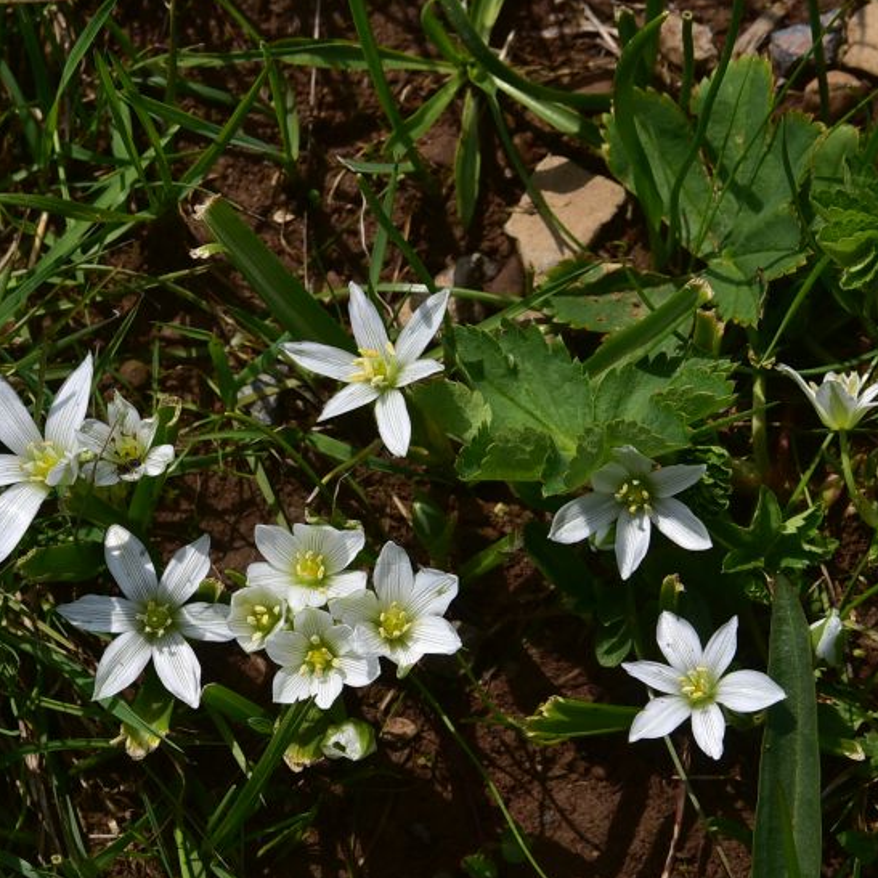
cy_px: 551
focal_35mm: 101
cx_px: 292
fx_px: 2898
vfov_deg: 17.2
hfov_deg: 17.2
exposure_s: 1/160
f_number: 16
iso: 125
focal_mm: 50
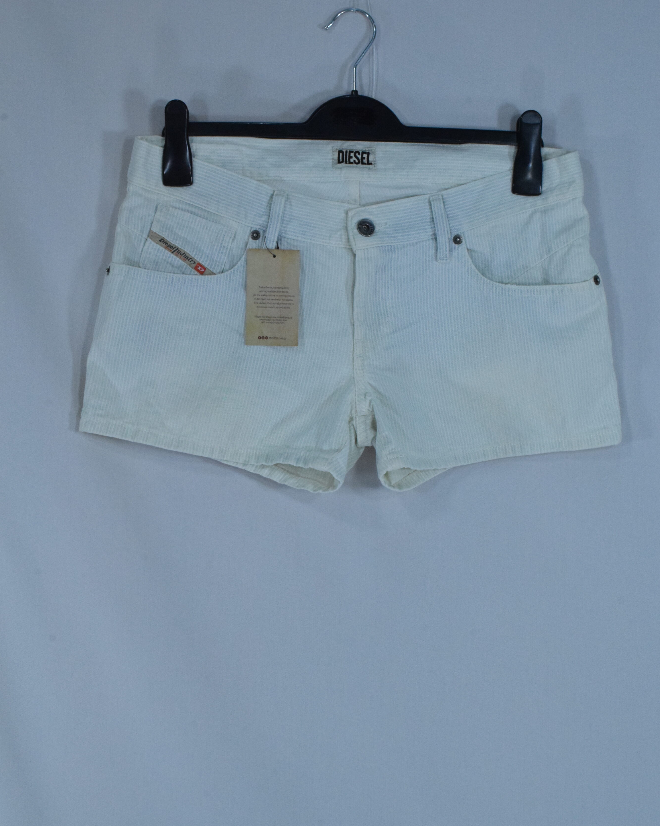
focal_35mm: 68
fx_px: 1661
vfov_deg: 27.8
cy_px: 333
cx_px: 331
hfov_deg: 22.5
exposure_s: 1/200
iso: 3200
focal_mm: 40
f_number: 20
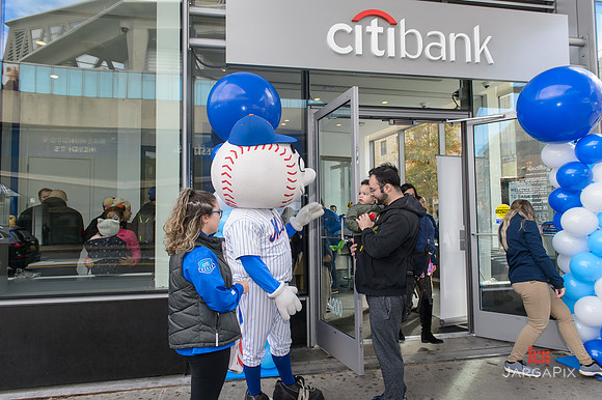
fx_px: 401
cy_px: 200
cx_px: 301
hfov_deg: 73.8
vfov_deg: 53.1
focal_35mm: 24
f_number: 4.5
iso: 400
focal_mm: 24
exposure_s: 1/250
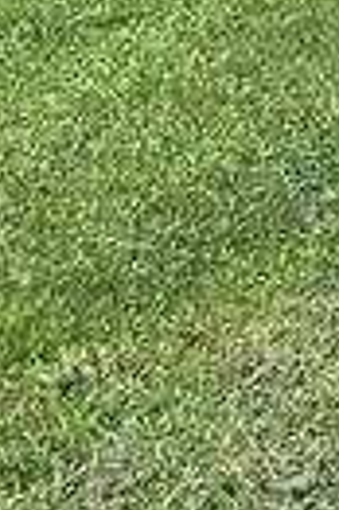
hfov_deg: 5.6
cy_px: -895
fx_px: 3002
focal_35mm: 212
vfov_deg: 8.5
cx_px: 1337
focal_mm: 5.7
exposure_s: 1/4115
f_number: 1.5
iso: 50
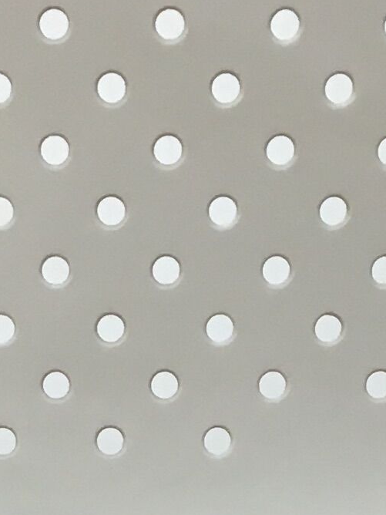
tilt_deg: -12.1
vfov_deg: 10.4
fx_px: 2602
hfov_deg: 8.5
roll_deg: -0.4
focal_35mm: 175
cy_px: 1044
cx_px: 78
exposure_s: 1/33
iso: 32
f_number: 2.2
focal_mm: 4.15
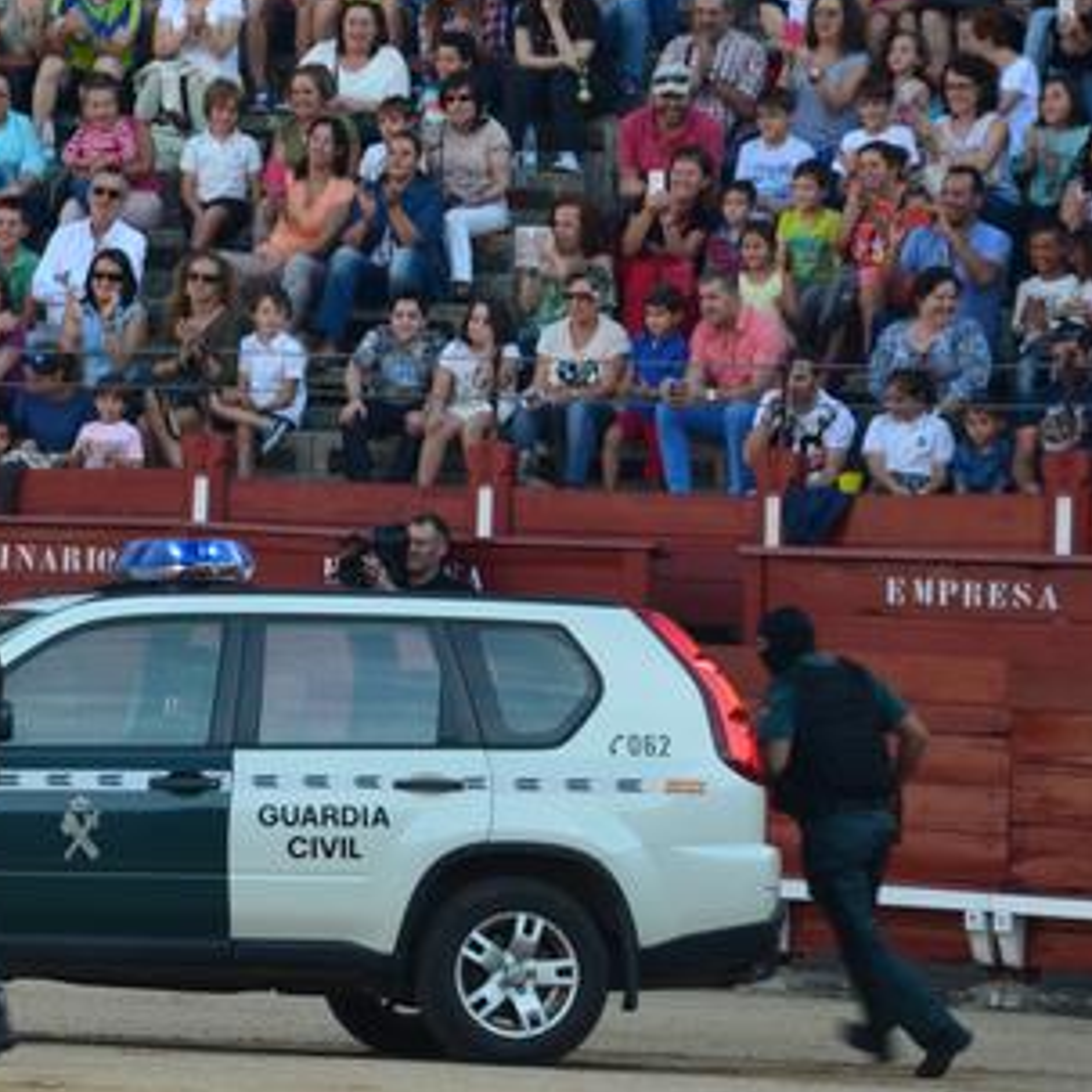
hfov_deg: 4.9
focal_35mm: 353
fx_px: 12603
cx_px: -166
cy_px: 501
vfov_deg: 5.0
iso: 250
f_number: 8
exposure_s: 1/50
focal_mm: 105
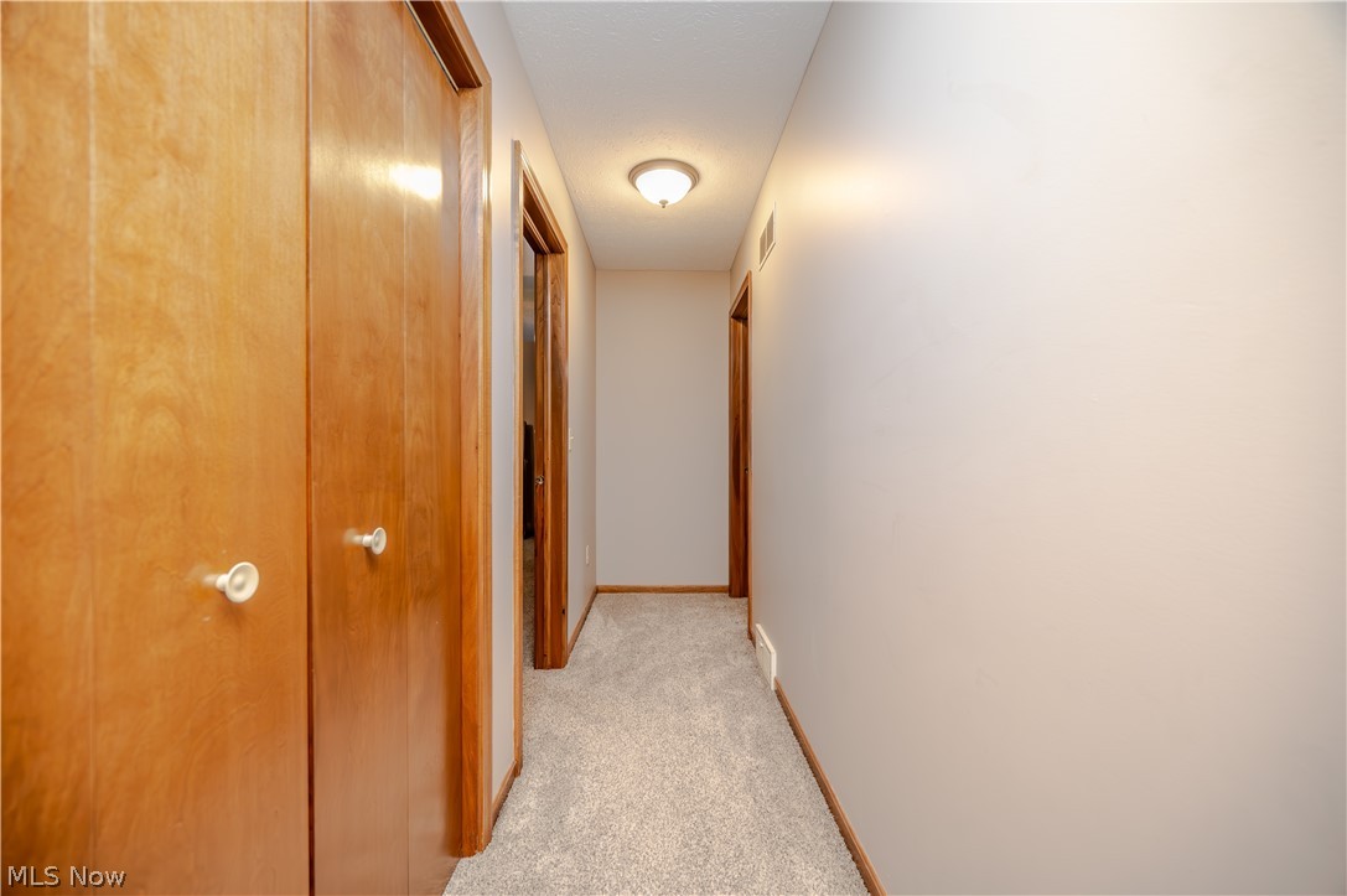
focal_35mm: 14
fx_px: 523
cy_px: 448
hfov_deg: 104.3
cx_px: 674
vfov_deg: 81.1
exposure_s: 1/60
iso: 3200
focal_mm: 14
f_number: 4
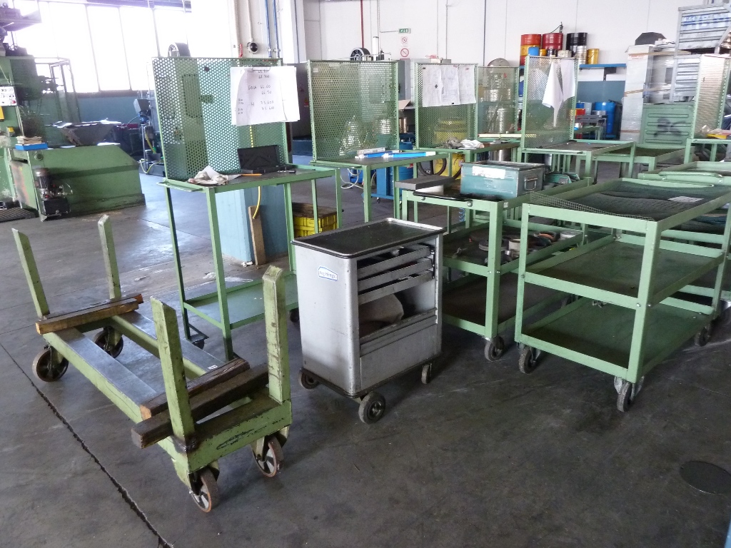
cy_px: 274
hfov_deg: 69.4
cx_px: 366
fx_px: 528
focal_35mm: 25
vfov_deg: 54.9
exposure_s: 1/13
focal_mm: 4.1
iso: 400
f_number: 3.3
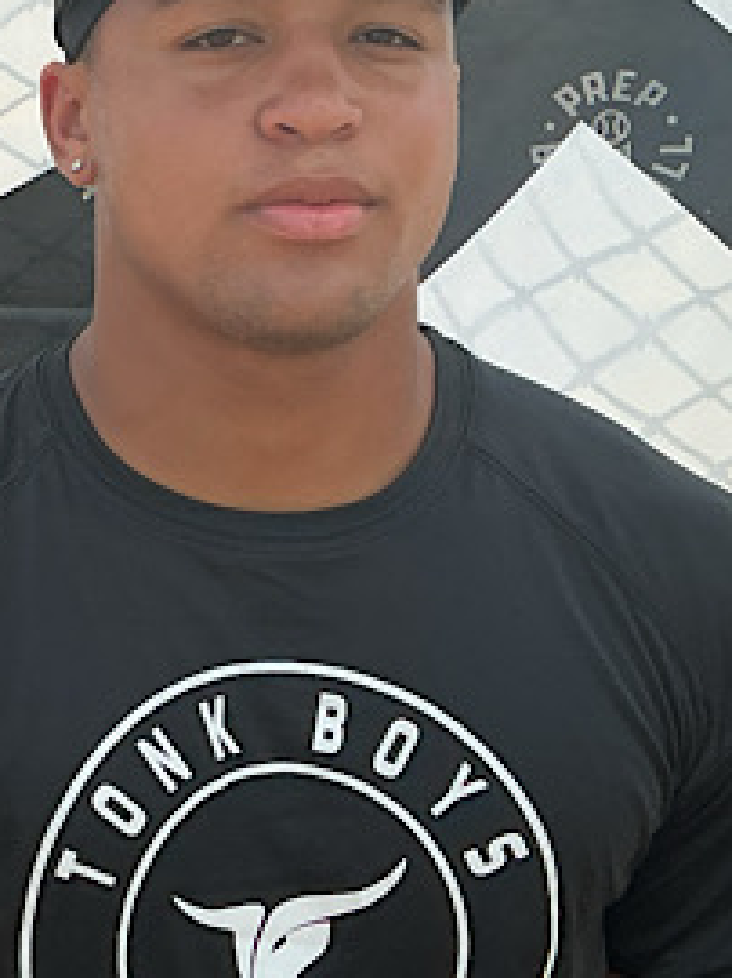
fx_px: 1214
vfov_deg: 43.8
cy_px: 427
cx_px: 236
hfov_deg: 33.2
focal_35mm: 43
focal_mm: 3
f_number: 1.8
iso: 25
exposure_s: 1/1055
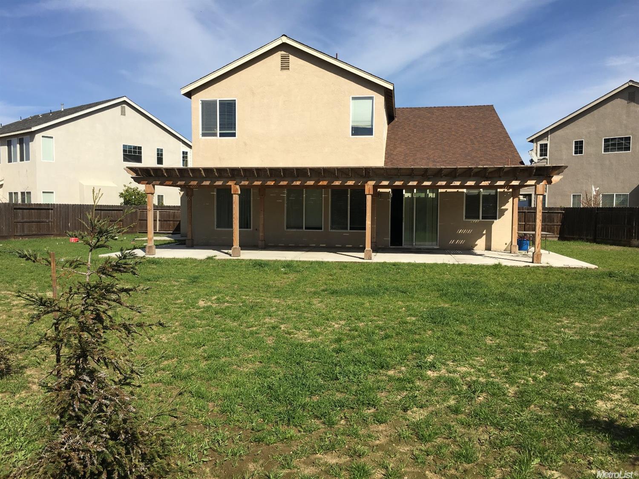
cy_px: 240
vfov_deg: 48.2
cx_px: 320
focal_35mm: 29
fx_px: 535
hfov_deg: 61.7
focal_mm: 4.15
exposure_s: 1/2262
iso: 25
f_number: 2.2
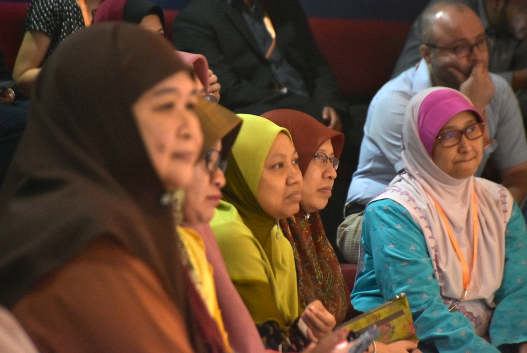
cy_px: 176
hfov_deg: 9.8
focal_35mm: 210
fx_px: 3077
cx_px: 264
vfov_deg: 6.6
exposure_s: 1/60
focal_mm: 140
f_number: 5.6
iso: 1600
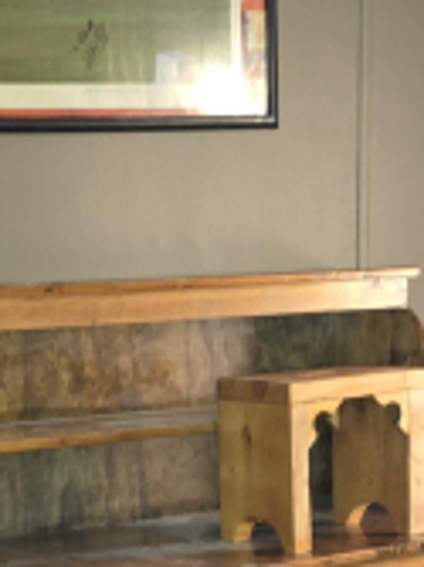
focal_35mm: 92
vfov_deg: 19.6
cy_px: 737
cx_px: 202
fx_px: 1504
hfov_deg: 16.0
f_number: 1.7
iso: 400
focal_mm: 6.3
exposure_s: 1/12
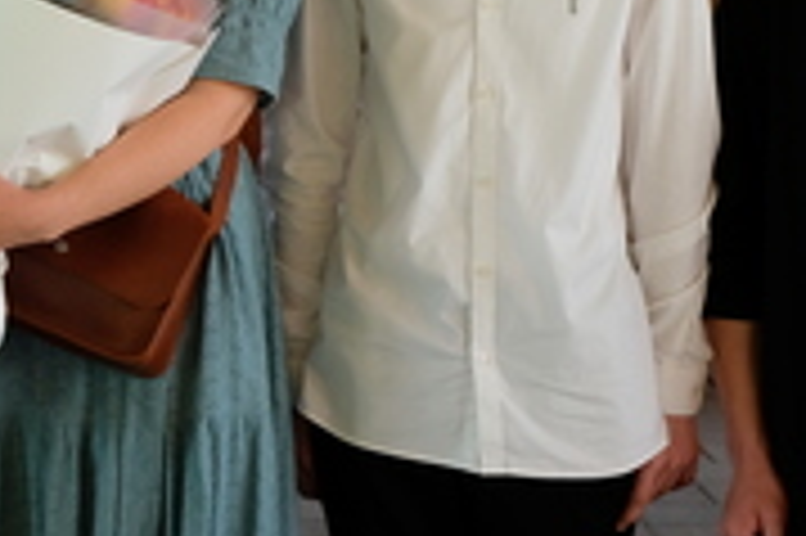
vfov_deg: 10.4
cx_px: -239
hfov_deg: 15.2
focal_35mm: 129
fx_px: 2885
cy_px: -155
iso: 400
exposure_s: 1/70
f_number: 3.2
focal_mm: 24.3
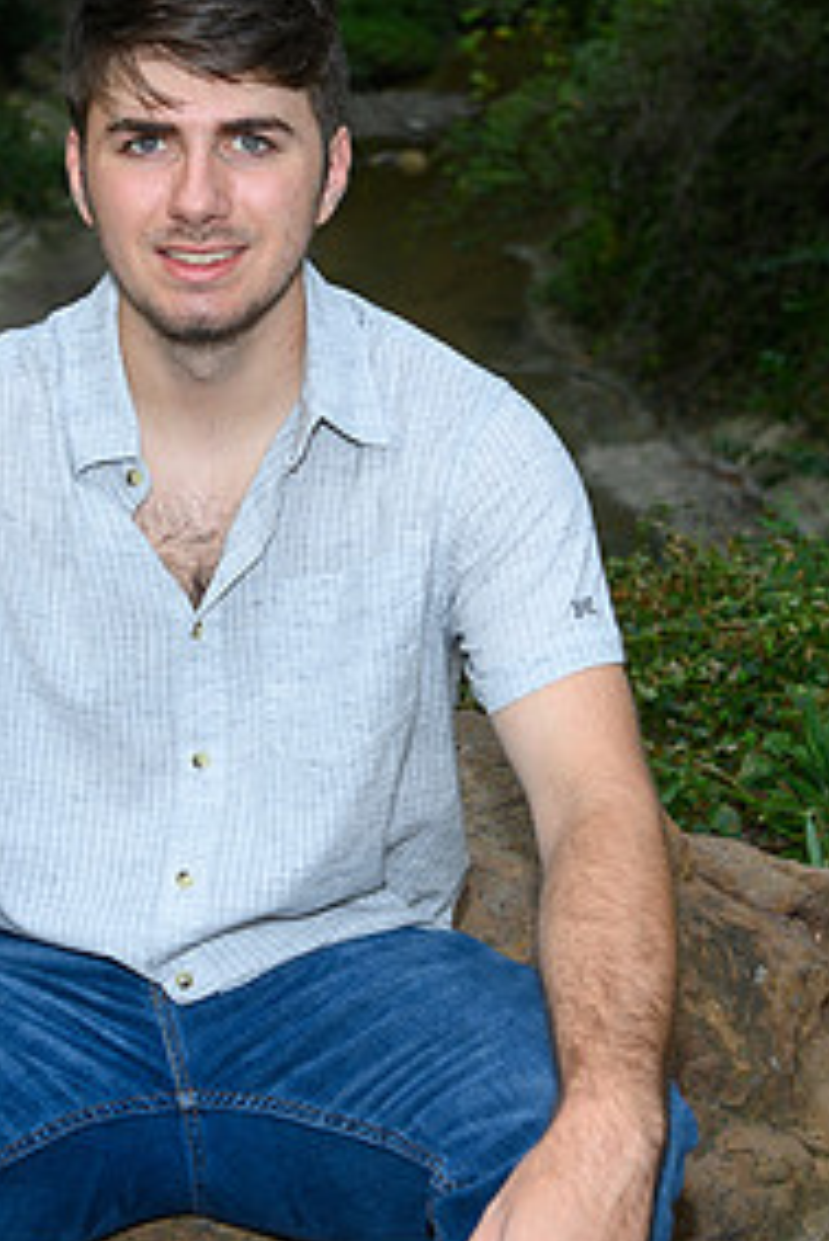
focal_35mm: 119
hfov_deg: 11.5
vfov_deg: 17.2
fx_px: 4105
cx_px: 249
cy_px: 566
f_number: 5
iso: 200
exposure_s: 1/100
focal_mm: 48
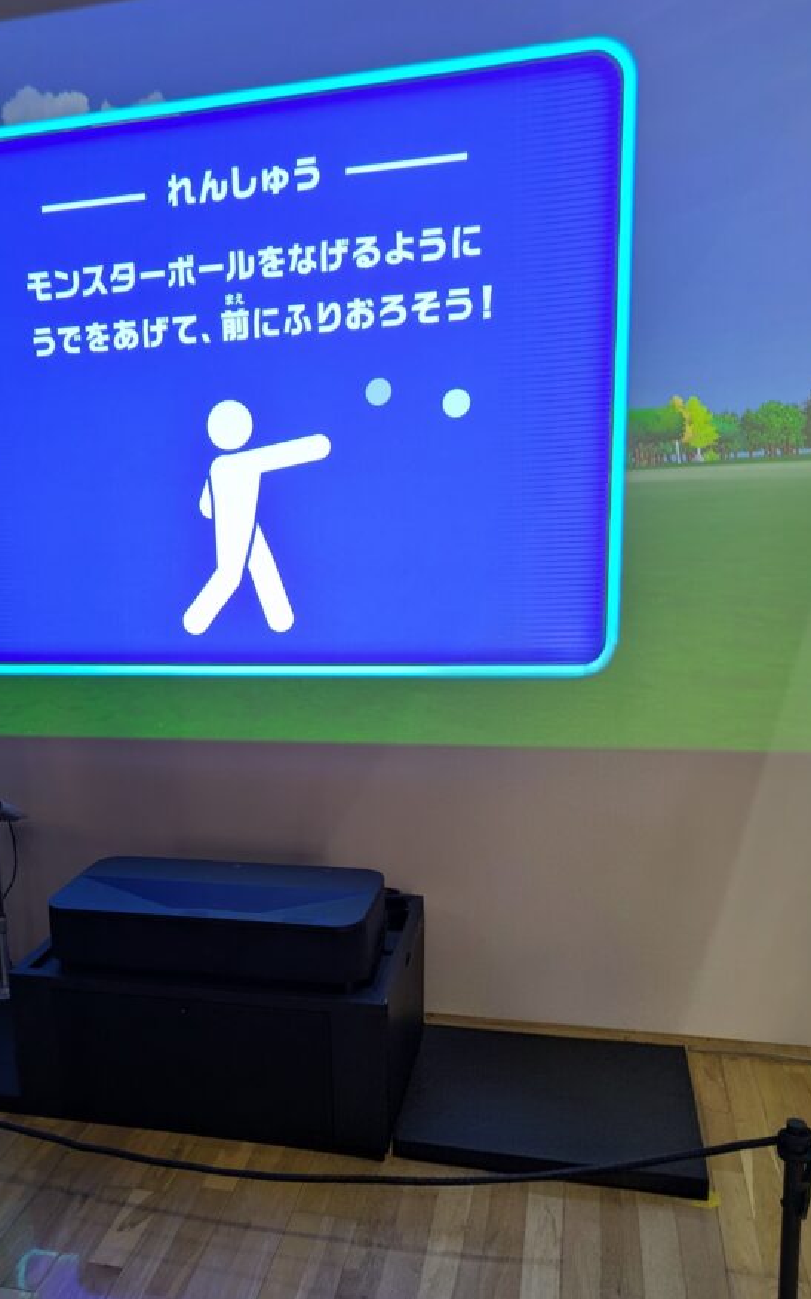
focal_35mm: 31
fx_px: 1097
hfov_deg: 40.0
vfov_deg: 61.1
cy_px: 709
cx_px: 262
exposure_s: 1/33.3
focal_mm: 5.43
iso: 158
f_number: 1.89
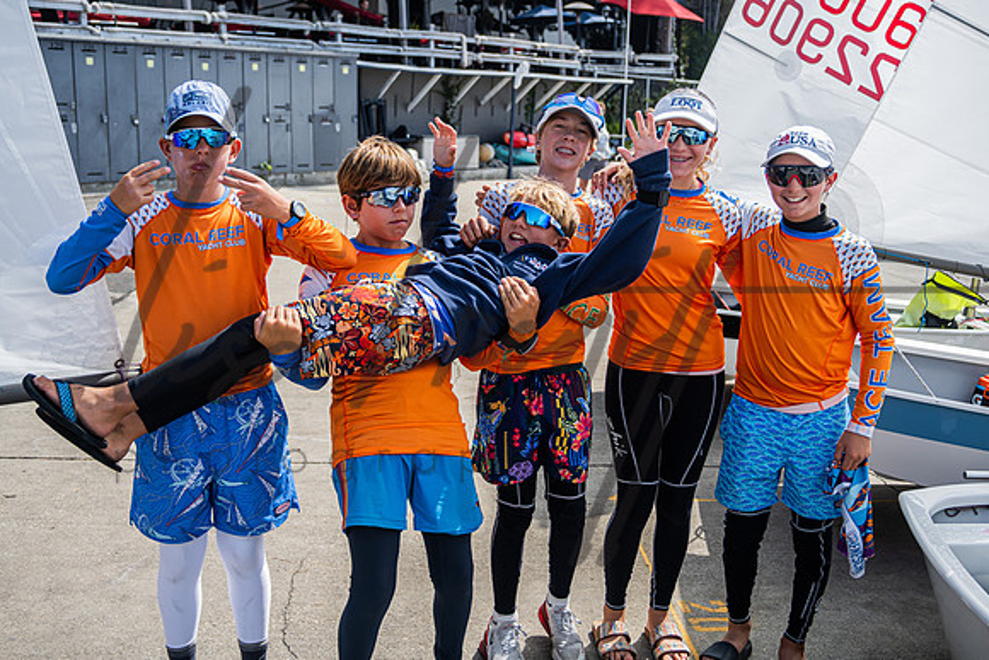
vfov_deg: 34.4
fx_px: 1063
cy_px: 296
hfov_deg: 49.9
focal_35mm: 39
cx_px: 494
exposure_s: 1/1000
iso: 250
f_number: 4.5
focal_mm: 34
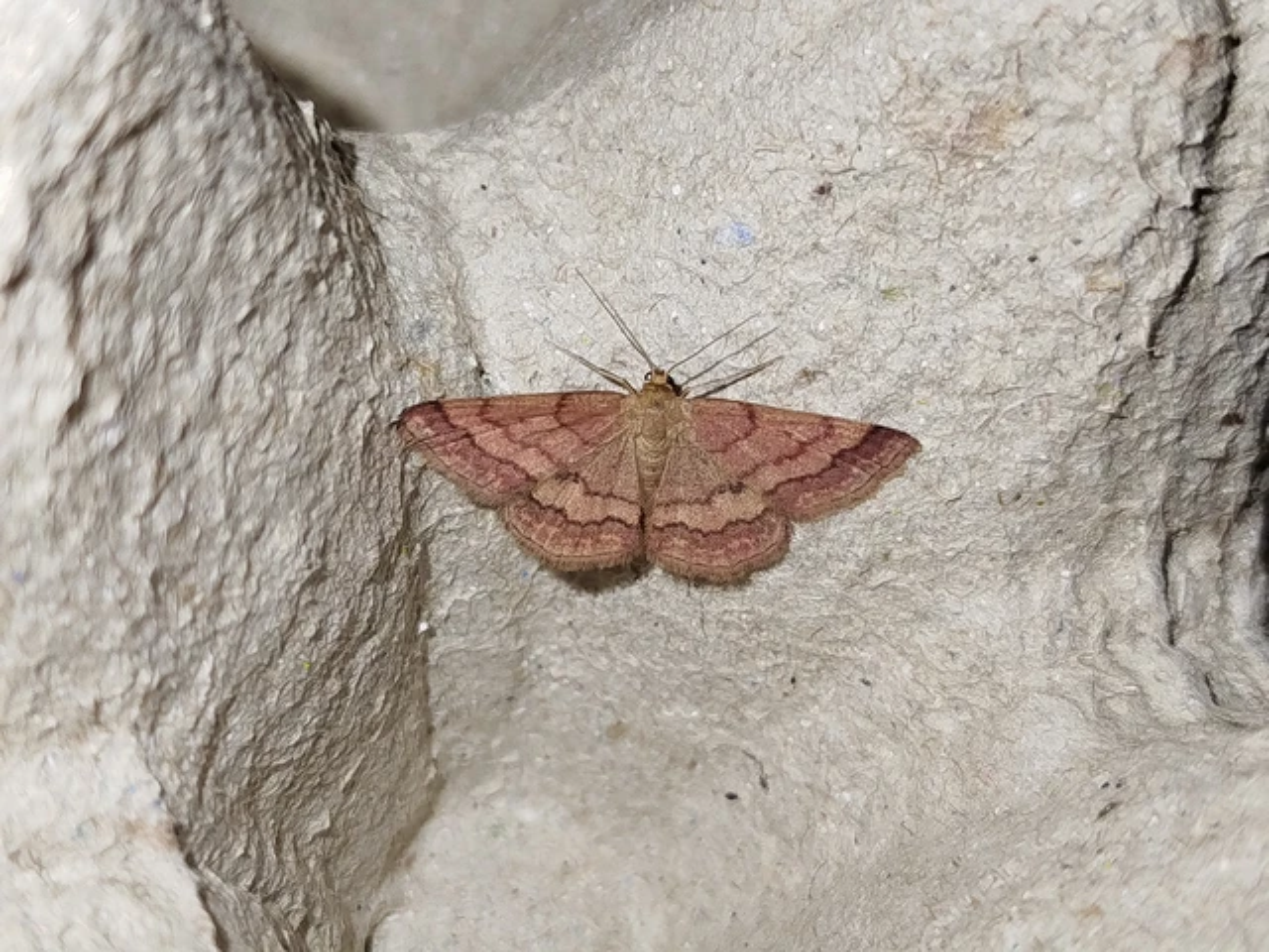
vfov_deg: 24.4
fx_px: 2200
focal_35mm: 60
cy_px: 476
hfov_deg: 32.2
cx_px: 634
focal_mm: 5.31
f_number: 1.7
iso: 100
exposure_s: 1/50
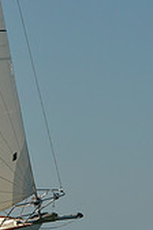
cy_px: 73
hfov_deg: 5.4
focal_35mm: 242
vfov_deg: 8.5
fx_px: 1543
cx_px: -242
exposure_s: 1/1000
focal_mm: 70
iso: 280
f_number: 8
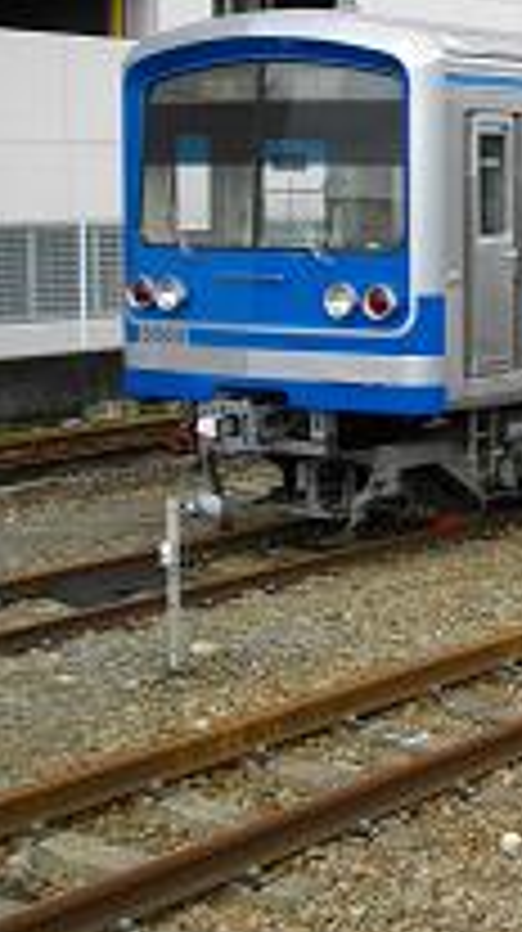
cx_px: 871
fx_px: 2024
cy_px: 293
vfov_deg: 25.8
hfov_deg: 13.5
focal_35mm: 82
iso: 100
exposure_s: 1/400
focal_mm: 7.1
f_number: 3.2
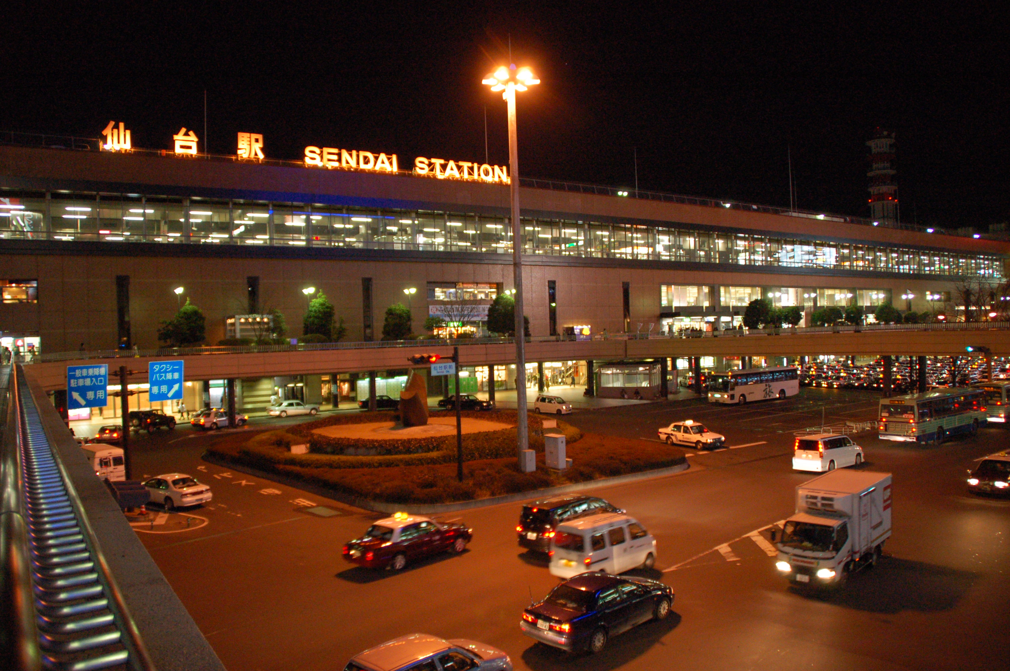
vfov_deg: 47.8
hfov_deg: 67.4
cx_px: 505
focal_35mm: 27
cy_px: 336
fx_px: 757
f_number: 3.5
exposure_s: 1/40
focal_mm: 18
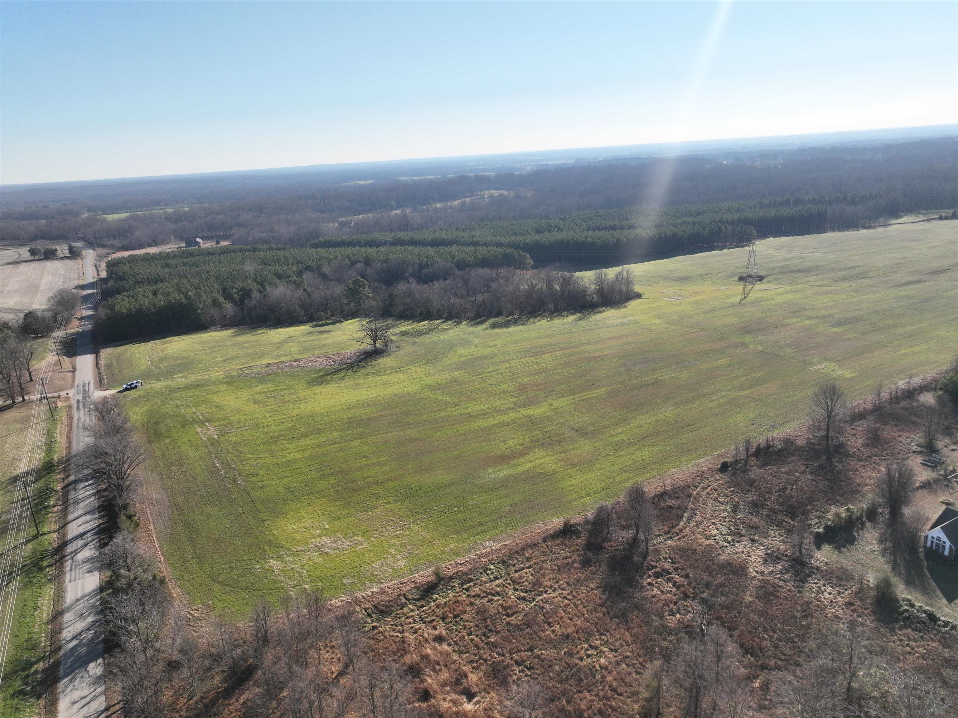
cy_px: 359
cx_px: 479
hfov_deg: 71.6
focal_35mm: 24
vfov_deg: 56.8
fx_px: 664
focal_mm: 12.29
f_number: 2.8
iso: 340
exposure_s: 1/120
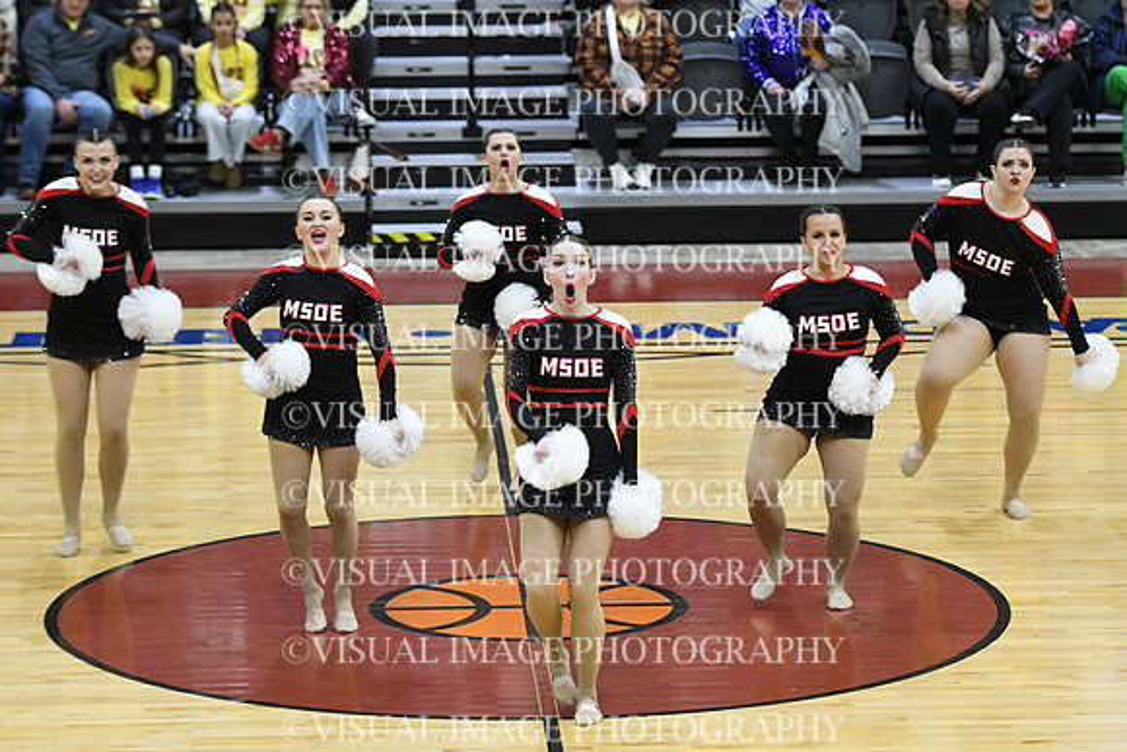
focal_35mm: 150
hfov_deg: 13.7
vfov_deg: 9.2
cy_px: 376
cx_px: 564
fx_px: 4697
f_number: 2.8
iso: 3200
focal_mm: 100
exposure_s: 1/400
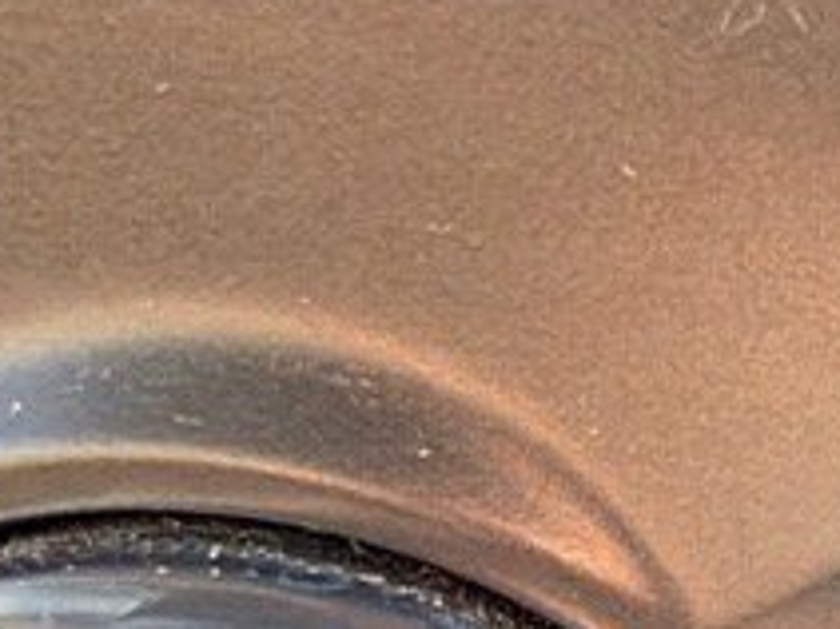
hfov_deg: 8.2
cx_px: 2679
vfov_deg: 7.2
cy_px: 1318
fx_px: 4778
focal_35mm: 197
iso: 125
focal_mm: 5.96
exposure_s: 1/69
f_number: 1.6
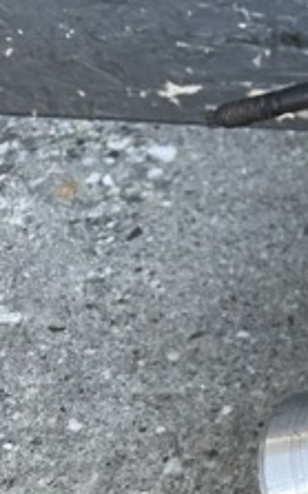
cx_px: 694
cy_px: 238
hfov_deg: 13.2
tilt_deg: -42.3
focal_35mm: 79
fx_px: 1063
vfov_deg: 26.2
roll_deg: -4.4
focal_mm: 4.2
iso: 64
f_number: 1.6
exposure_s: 1/121
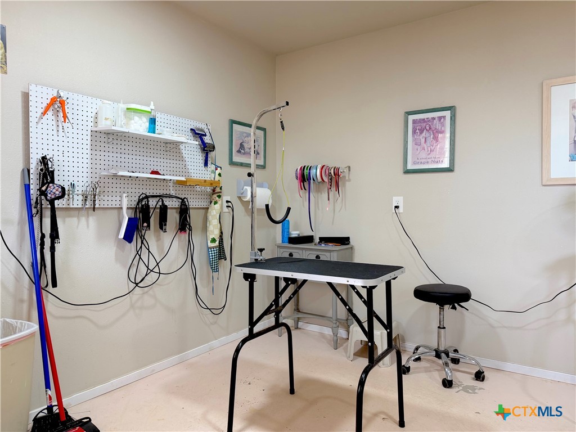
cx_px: 288
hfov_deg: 71.6
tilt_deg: -2.4
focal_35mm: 24
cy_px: 216
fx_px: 399
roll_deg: +0.4
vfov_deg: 56.8
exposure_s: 1/120
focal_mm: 6.76
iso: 200
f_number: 1.78
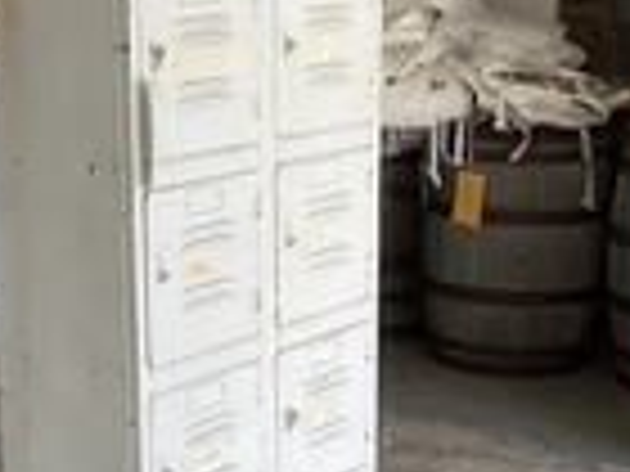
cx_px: 148
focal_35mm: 83
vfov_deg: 17.7
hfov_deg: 23.3
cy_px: 310
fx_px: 1511
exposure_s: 1/120
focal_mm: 3
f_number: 1.8
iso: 40
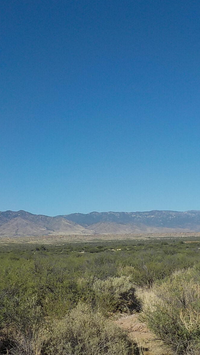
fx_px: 415
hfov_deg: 27.0
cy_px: 178
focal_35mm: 44
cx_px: 126
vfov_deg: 46.4
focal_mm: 4.1
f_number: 6.6
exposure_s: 1/500
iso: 125
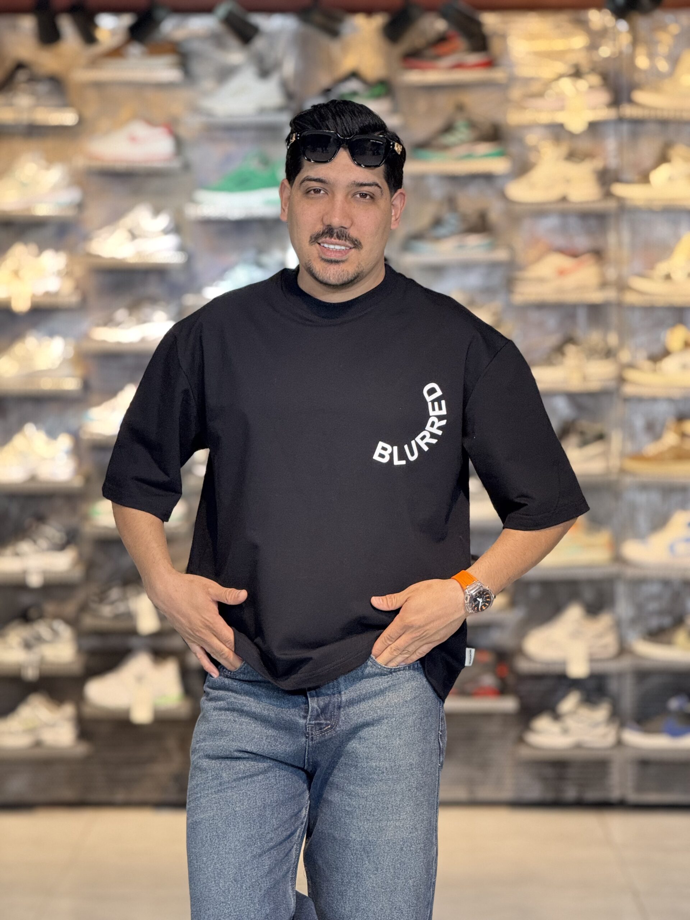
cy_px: 460
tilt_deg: -2.7
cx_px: 345
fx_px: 3189
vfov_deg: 16.4
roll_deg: -0.1
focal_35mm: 120
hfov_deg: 12.3
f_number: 2.8
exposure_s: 1/100
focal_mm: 15.66
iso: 320
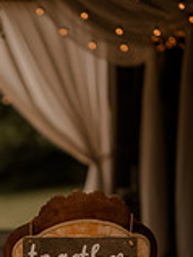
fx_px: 1720
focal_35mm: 232
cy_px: 272
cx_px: -7
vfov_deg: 8.5
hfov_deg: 6.4
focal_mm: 85
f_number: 1.4
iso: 250
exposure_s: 1/2000
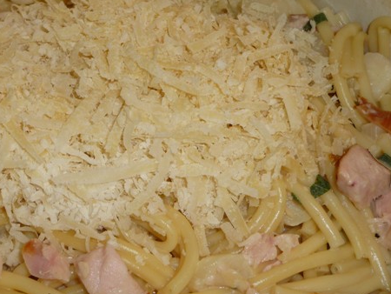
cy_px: 125
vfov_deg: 22.9
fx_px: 723
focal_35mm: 64
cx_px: 134
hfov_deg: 30.1
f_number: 4.1
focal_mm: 7.6
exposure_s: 1/30
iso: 100
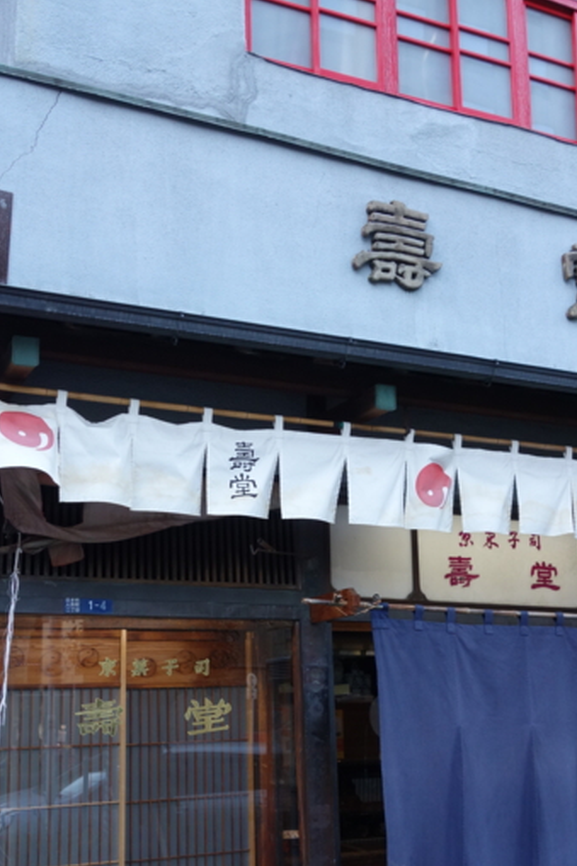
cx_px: 321
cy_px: 499
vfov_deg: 44.4
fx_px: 1058
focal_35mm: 44
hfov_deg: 30.5
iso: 320
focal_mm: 10.4
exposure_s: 1/250
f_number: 3.2
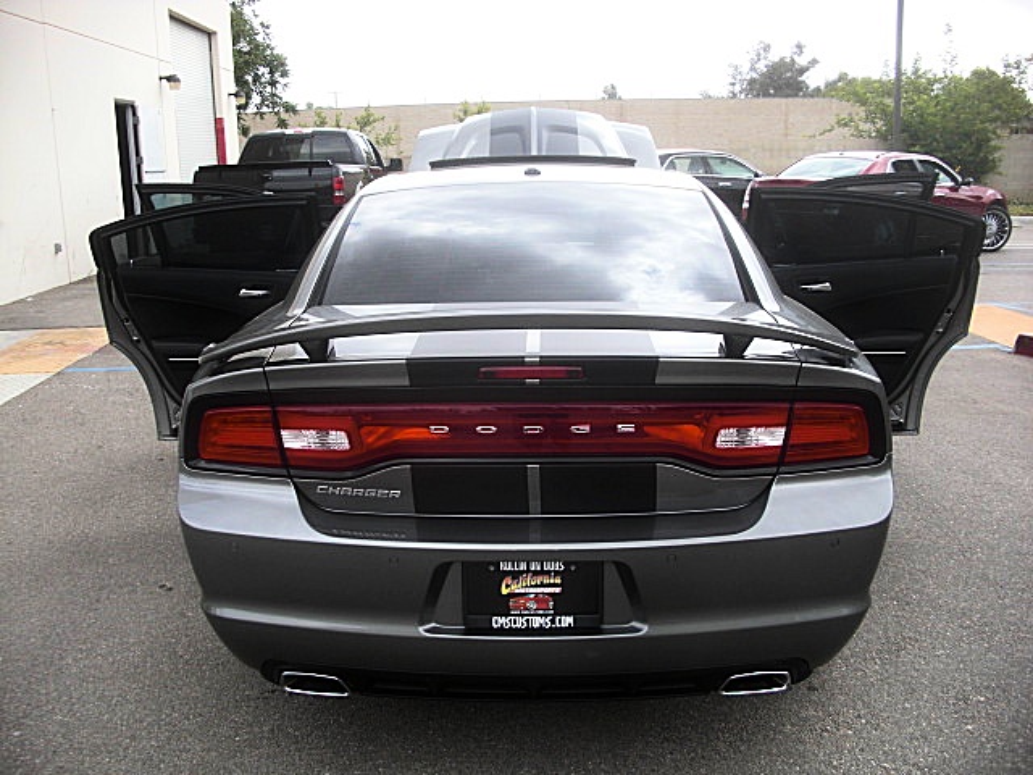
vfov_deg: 39.7
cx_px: 516
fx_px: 1074
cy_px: 388
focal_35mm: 36
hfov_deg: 51.4
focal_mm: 6.3
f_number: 2.8
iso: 50
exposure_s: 1/320
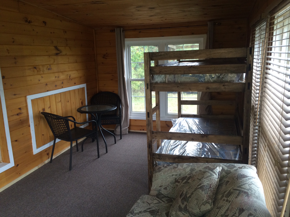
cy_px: 108
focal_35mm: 29
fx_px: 243
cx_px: 145
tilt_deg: -11.7
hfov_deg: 61.7
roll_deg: +1.4
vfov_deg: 48.2
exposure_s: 1/30
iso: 125
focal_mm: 4.15
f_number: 2.2
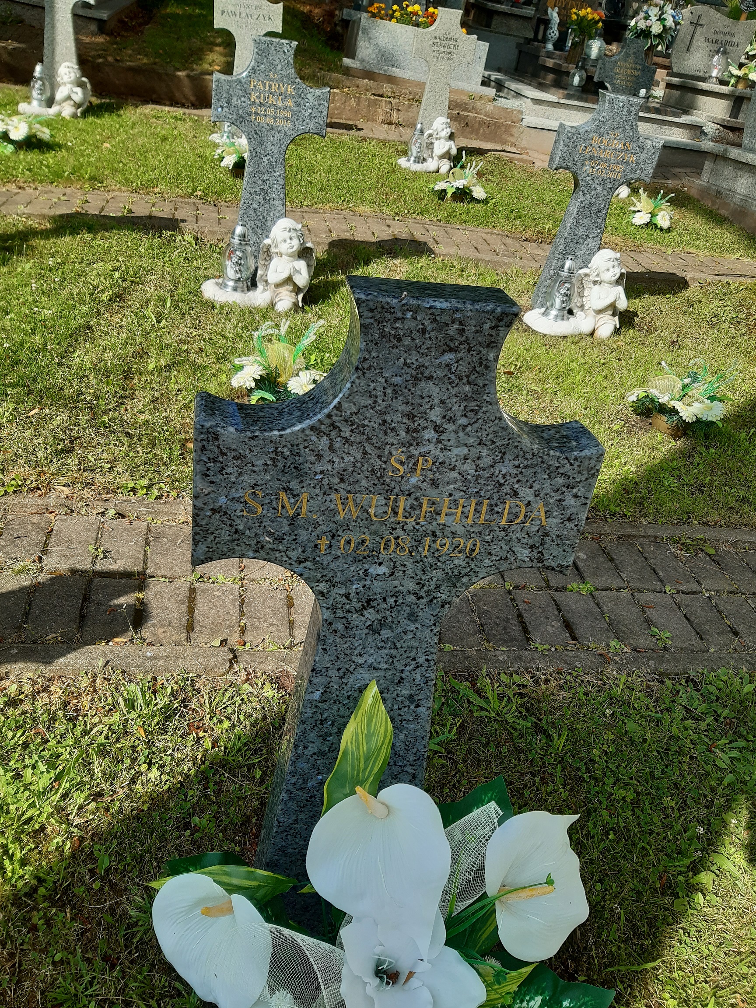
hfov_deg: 53.1
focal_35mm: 26
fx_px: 757
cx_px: 378
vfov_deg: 67.3
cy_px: 504
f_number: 1.7
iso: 40
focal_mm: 3.92
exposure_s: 1/1025
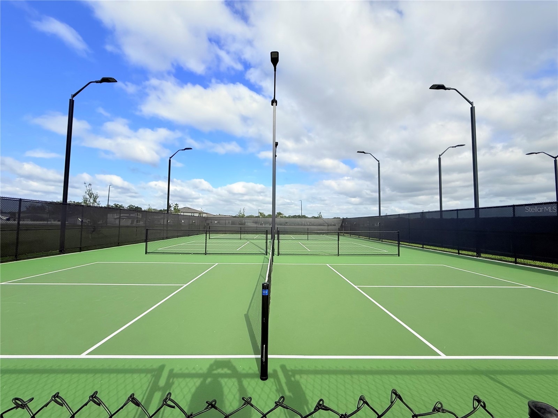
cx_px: 279
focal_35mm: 14
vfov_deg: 85.7
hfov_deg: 102.1
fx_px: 226
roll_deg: -1.3
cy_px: 209
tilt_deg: +4.0
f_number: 2.2
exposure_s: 1/2841
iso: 50
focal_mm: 2.22
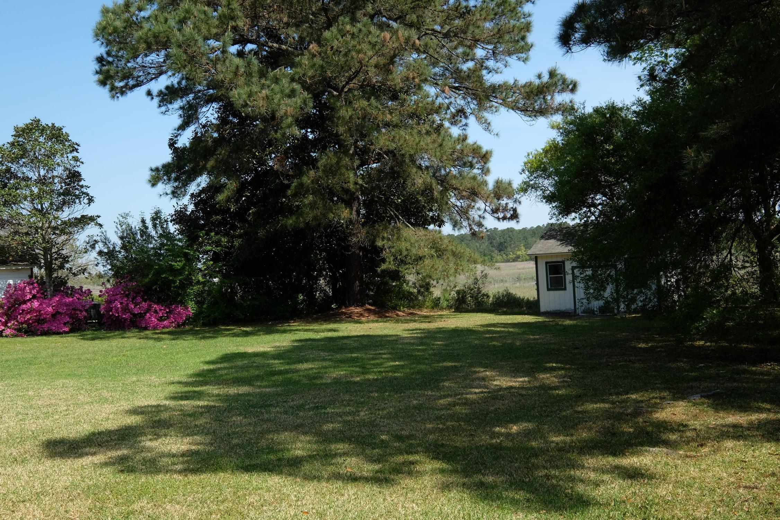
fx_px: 780
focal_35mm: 36
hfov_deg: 53.1
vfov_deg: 36.9
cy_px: 260
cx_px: 390
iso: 200
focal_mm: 24
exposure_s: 1/120
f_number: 11
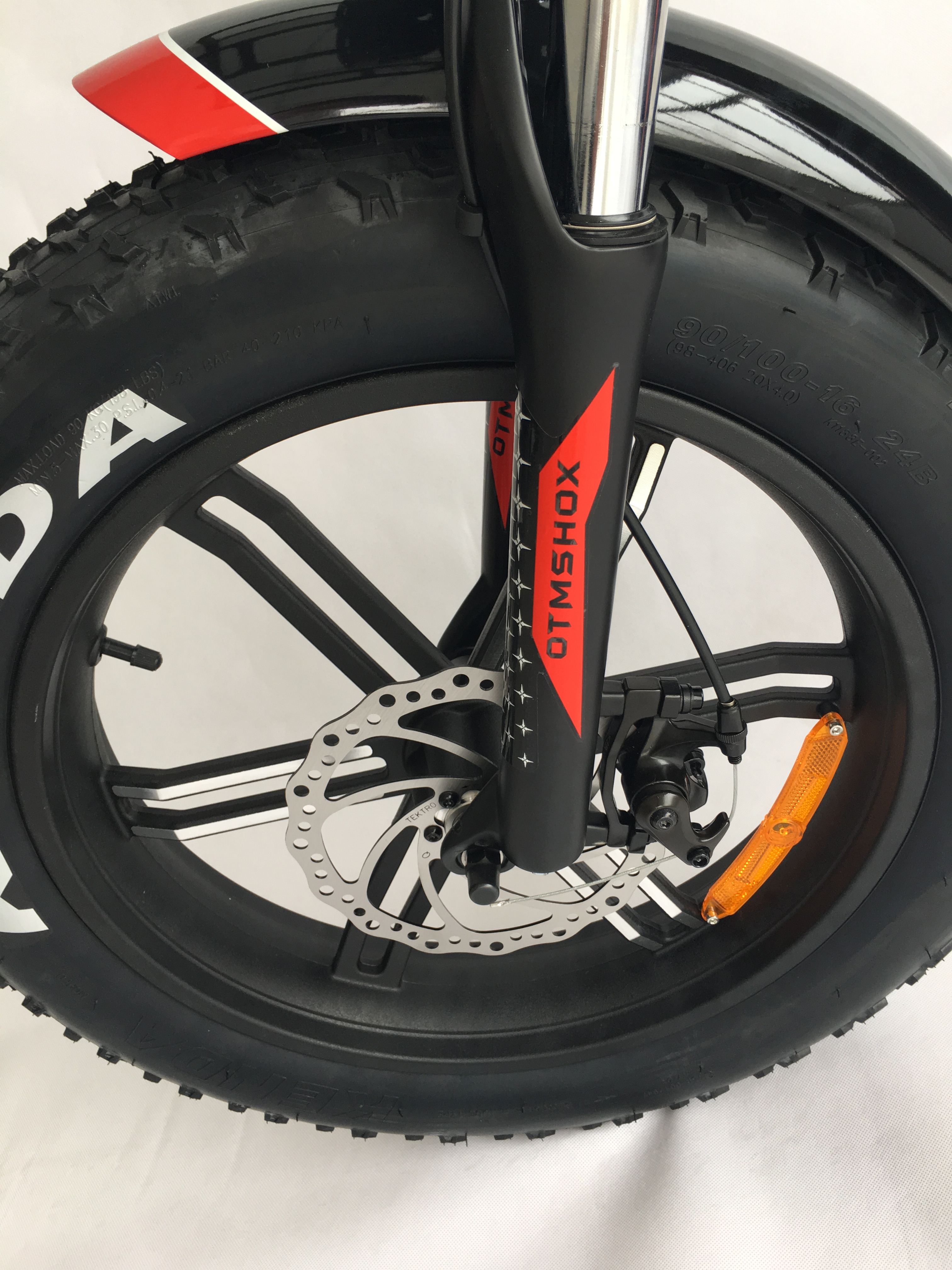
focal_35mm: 29
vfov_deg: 61.7
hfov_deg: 48.2
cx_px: 476
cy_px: 635
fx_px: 1063
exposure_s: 1/100
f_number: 2.2
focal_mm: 4.15
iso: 32
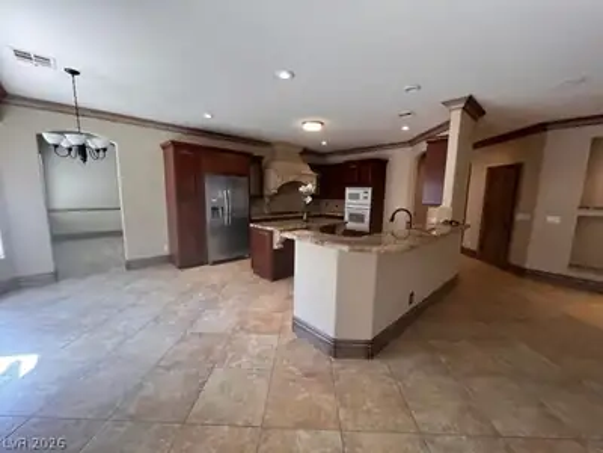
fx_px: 226
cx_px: 302
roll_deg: -1.9
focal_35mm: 13
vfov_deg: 89.9
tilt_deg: -7.4
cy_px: 226
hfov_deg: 106.2
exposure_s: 1/120
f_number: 1.8
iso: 200
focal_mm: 1.57
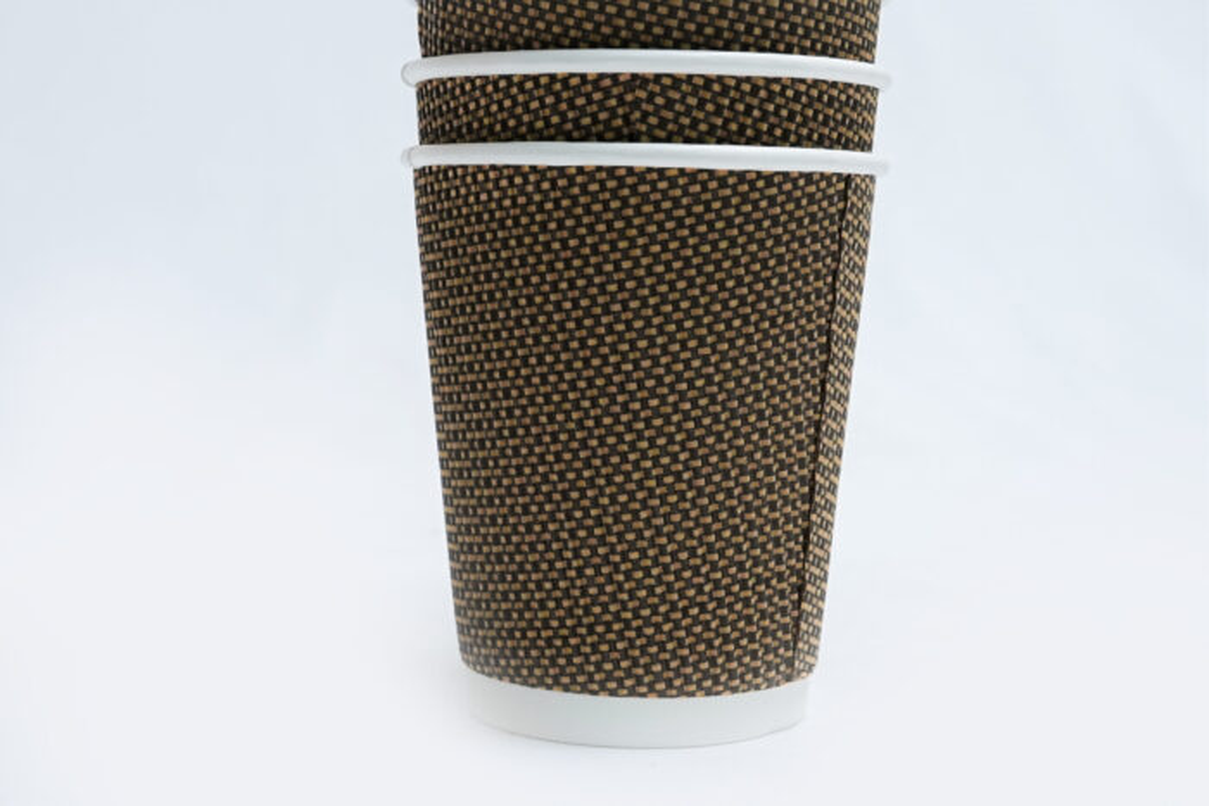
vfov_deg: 22.3
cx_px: 604
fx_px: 2049
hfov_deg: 32.9
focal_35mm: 61
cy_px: 403
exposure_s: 1/125
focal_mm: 41
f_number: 11
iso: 3200
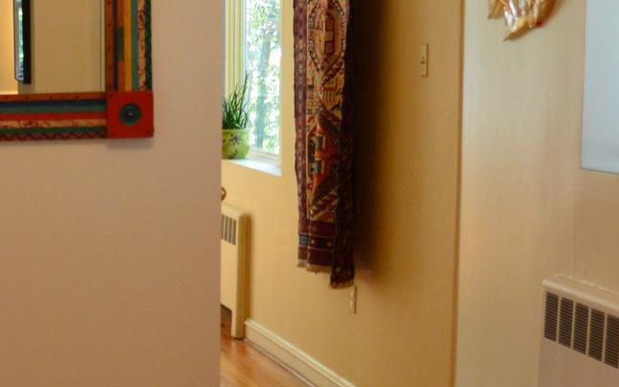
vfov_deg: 13.3
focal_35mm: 97
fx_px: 1636
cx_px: 76
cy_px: 377
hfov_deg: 21.0
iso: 800
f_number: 3.5
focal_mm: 20
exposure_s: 1/50
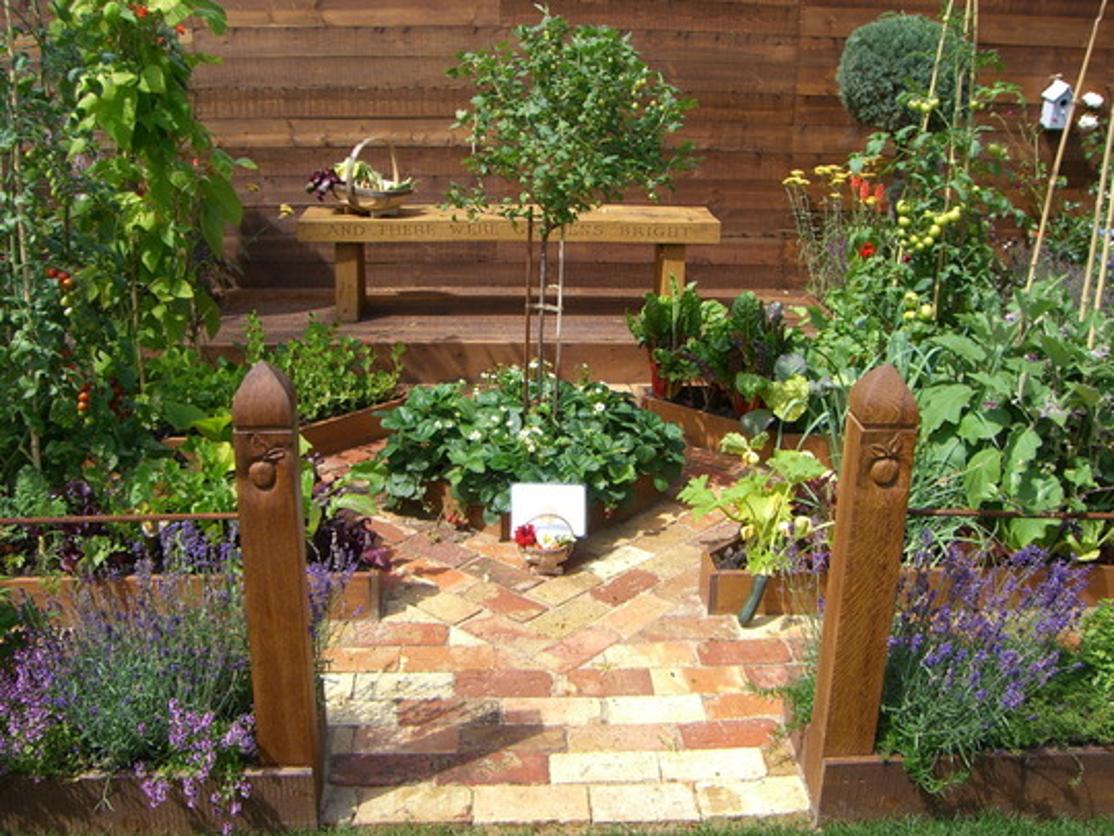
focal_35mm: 38
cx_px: 557
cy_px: 418
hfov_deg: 49.0
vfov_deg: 37.7
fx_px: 1223
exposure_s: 1/250
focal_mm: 6.2
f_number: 4.3
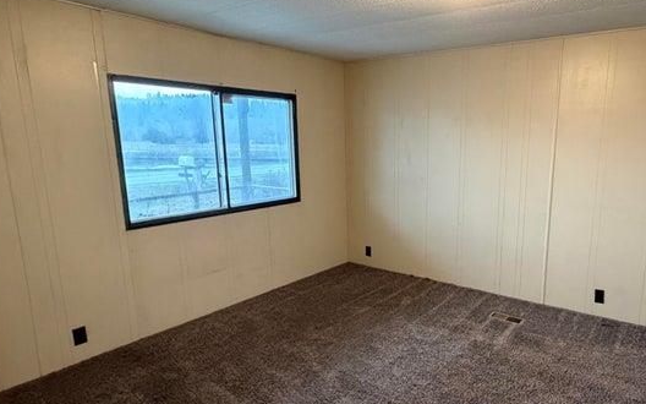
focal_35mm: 24
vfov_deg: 51.0
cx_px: 406
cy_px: 217
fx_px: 423
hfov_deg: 73.5
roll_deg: -0.3
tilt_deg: -9.9
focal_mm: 2.22
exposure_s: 1/60
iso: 640
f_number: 2.2
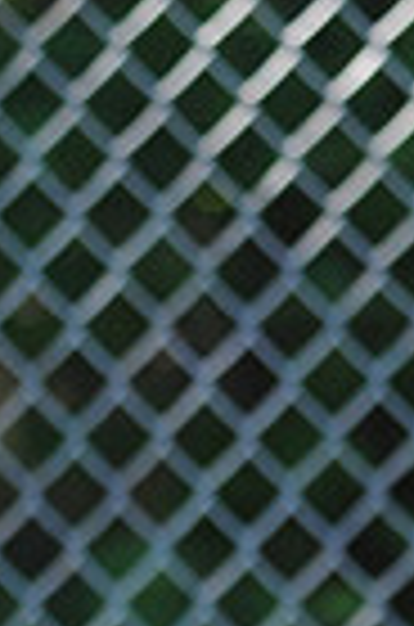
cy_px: 1045
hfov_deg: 0.7
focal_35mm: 1884
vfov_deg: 1.1
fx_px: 32660
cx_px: 56
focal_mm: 300
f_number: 4
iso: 400
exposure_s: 1/800
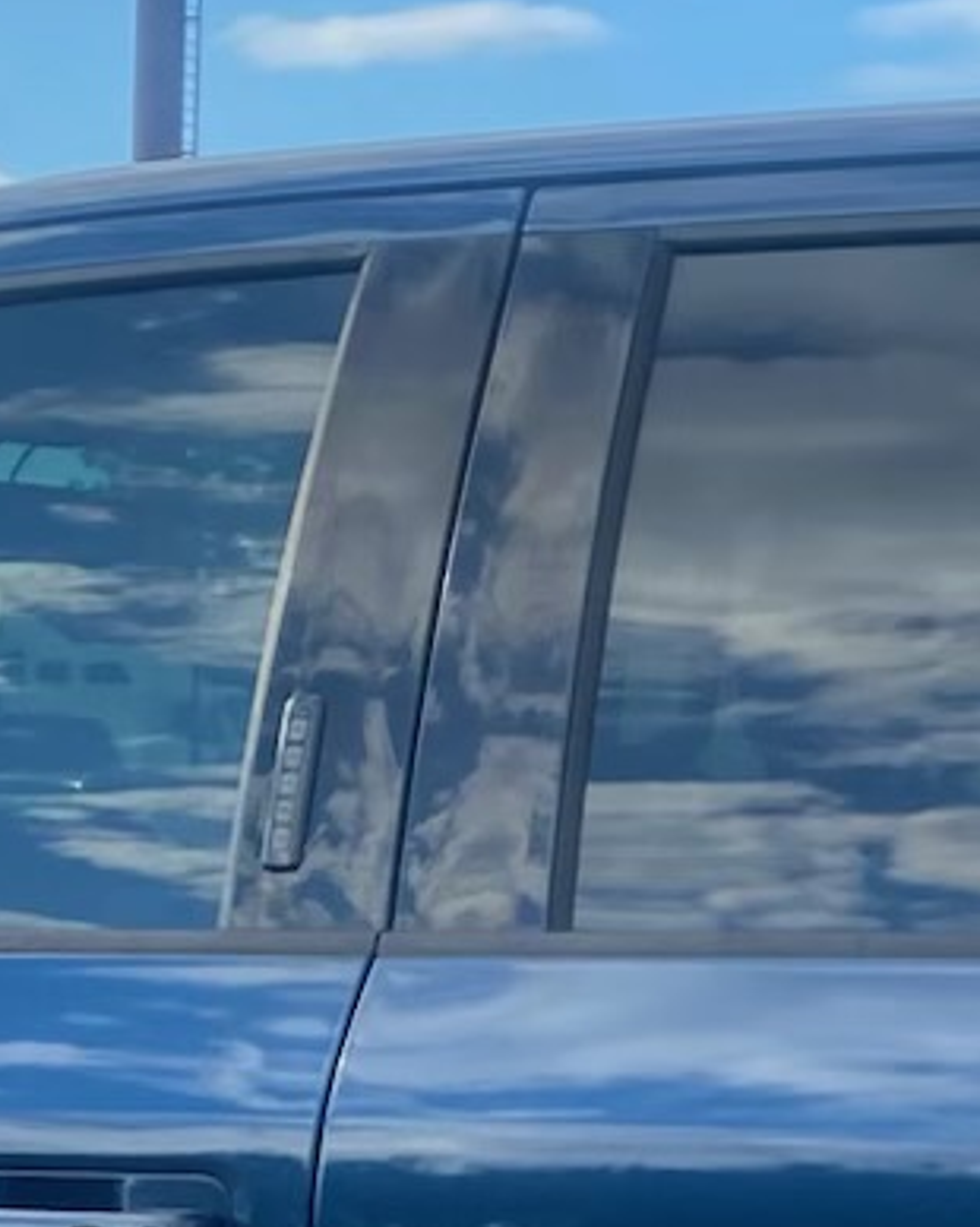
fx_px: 4862
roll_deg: -2.8
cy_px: 1376
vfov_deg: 14.0
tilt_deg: -7.9
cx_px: 1299
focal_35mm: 134
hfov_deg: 11.2
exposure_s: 1/1585
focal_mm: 4.25
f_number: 1.8
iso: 32
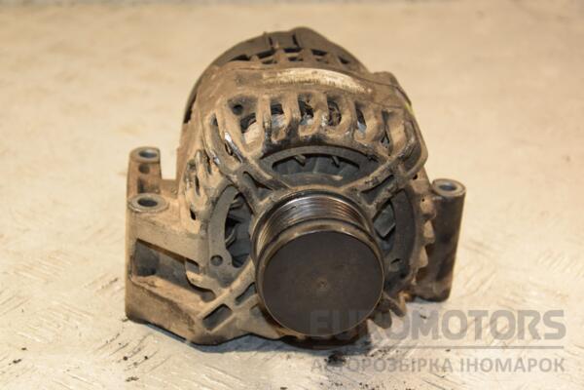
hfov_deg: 23.4
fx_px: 1411
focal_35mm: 87
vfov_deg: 15.7
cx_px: 292
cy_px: 195
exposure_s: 1/160
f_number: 5
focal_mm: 58
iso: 800
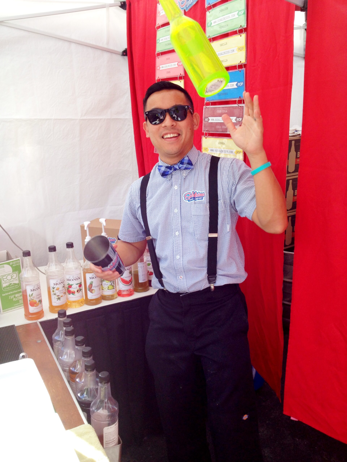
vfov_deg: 52.6
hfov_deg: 40.7
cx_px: 174
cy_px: 231
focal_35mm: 35
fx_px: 468
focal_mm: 4.28
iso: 50
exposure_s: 1/273
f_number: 2.4
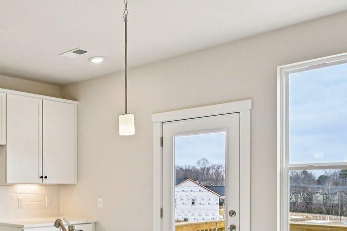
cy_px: 189
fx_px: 424
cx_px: -2
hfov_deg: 39.2
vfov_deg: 29.7
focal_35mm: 44
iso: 100
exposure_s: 1/30
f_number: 8
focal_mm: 15
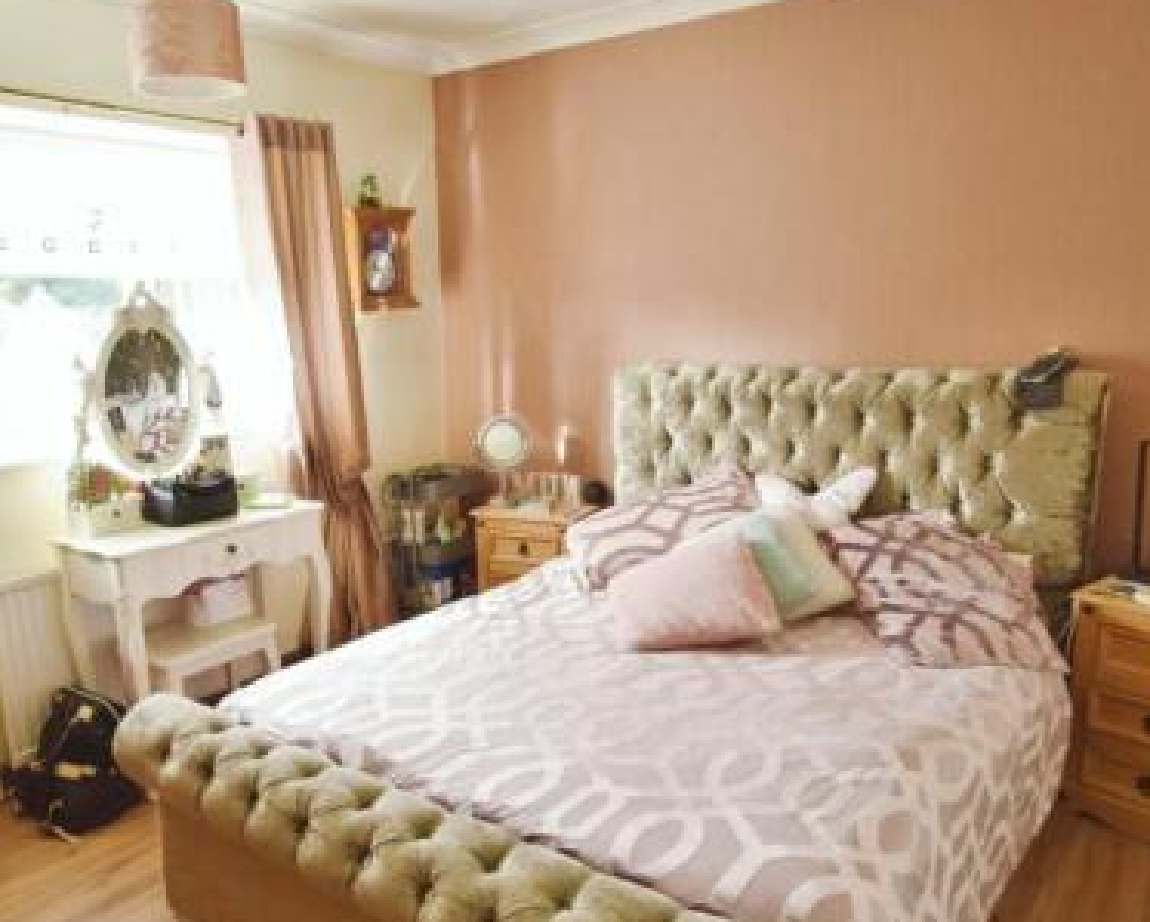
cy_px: 532
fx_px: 968
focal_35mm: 28
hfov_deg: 61.3
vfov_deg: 50.7
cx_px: 513
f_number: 4.2
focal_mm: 11.5
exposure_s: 1/60
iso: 500
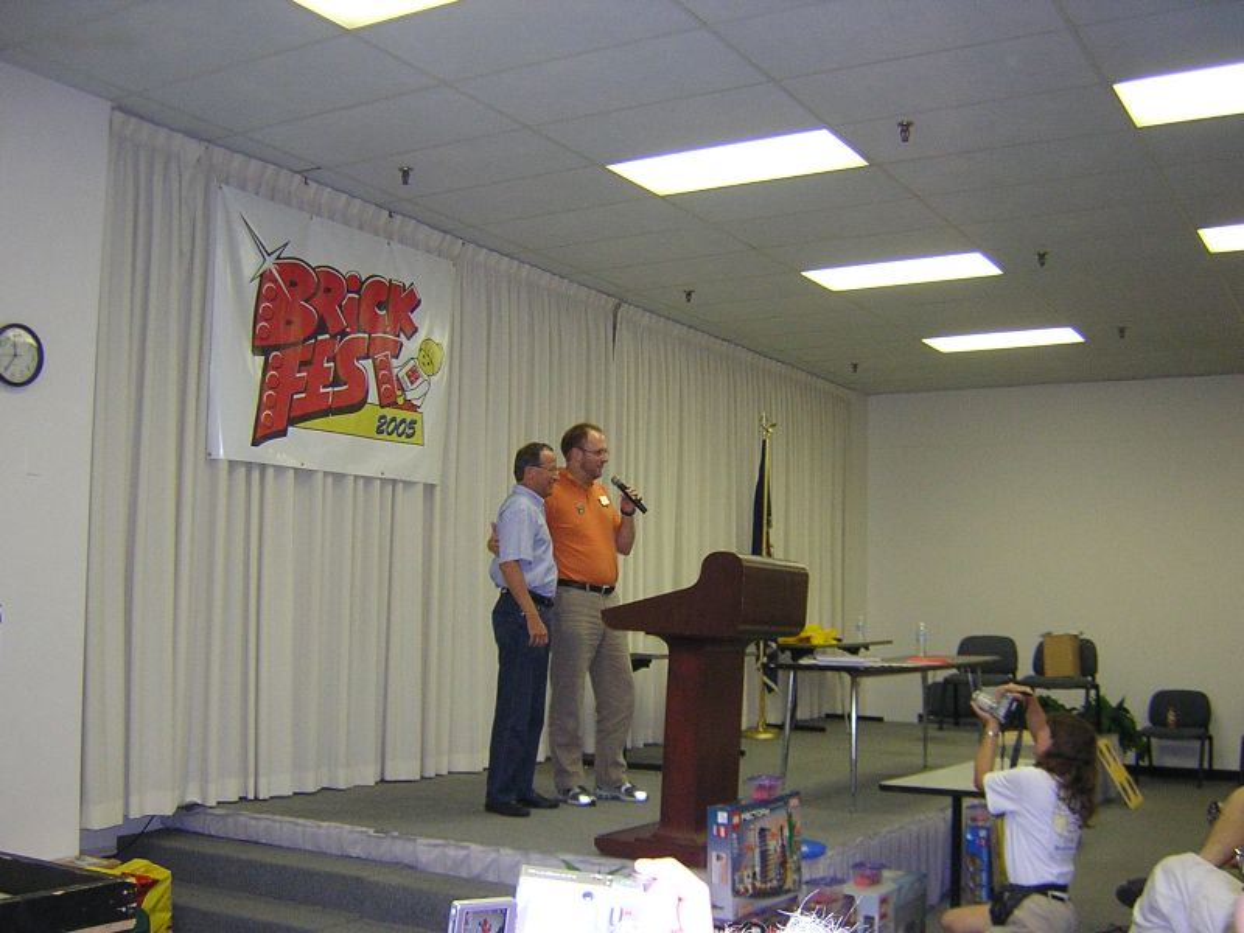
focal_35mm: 36
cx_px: 622
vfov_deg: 39.7
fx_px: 1294
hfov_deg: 51.4
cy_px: 466
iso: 376
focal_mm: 4.7
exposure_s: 1/60.1
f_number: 2.6
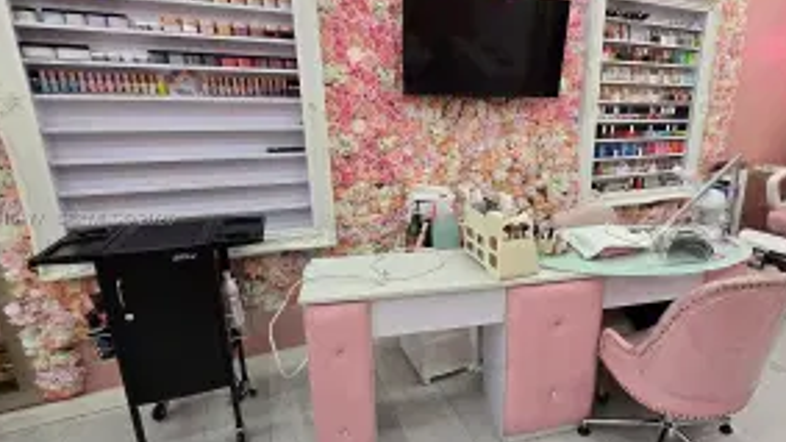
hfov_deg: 84.1
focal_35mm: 20
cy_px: 220
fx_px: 417
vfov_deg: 55.8
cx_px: 514
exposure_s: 1/120
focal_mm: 2.2
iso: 80
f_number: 2.2
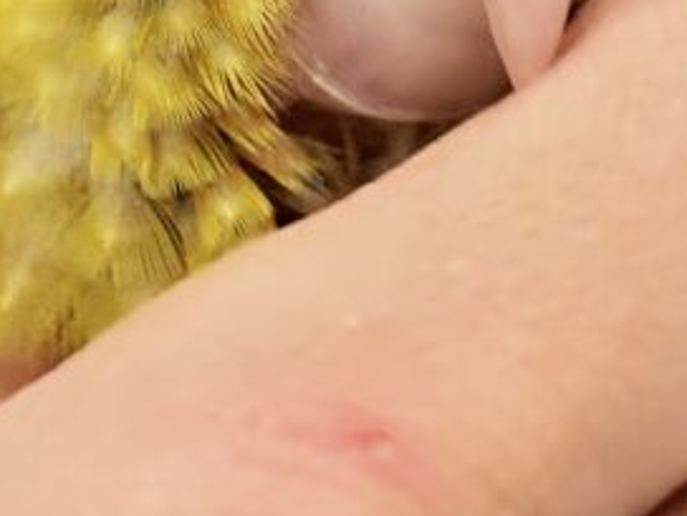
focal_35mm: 229
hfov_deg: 8.6
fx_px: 4545
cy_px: -180
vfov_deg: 6.4
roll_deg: +0.6
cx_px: 215
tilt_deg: -18.4
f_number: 1.6
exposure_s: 1/100
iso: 100
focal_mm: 5.96
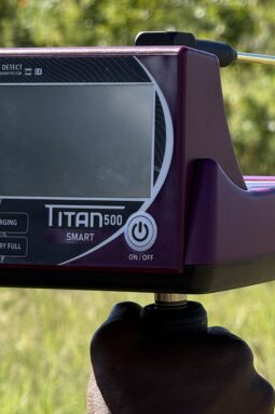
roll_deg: -1.1
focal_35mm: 261
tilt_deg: -2.5
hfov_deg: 5.3
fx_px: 2993
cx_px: 168
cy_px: 253
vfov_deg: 7.9
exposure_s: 1/728
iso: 64
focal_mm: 15.66
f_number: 2.8
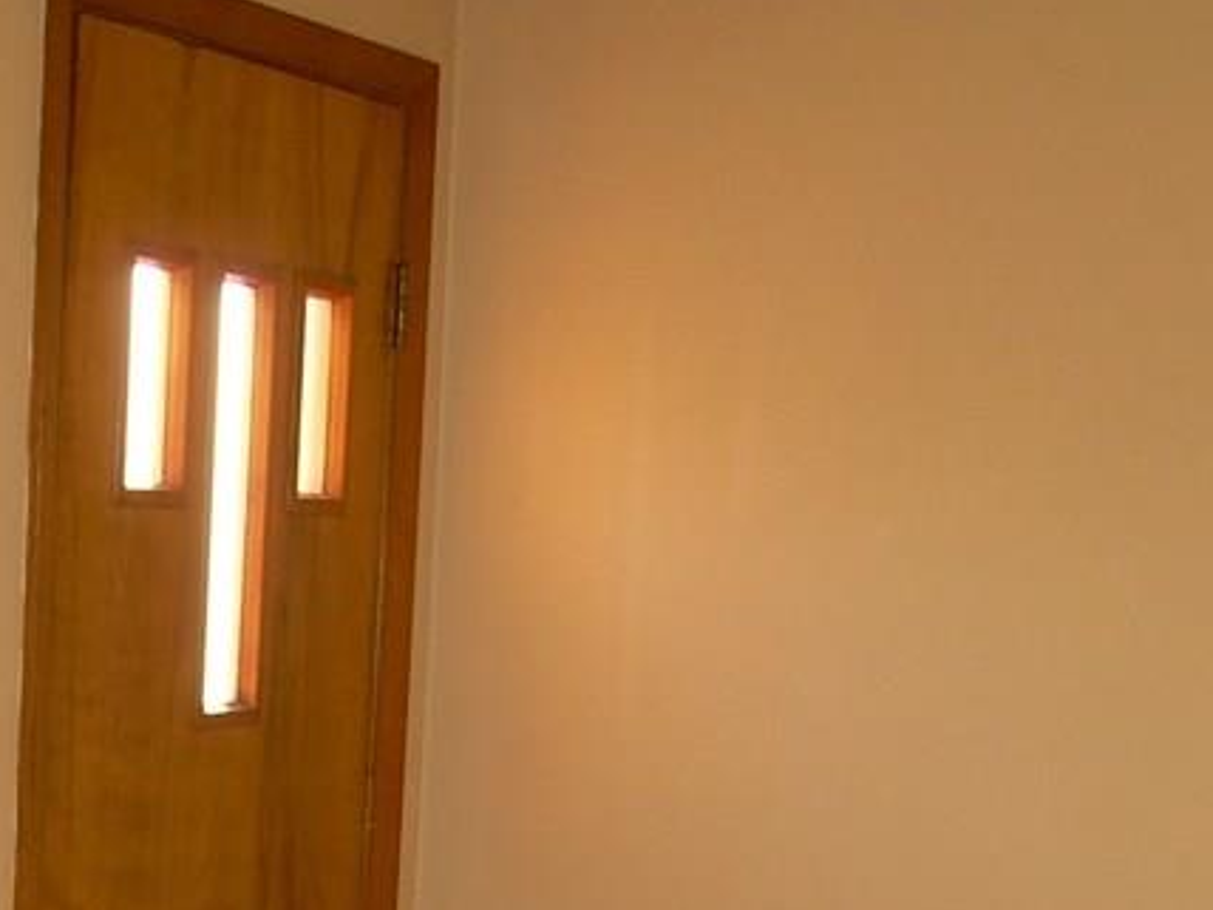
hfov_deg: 21.2
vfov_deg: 15.8
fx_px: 3189
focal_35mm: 91
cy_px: 989
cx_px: 218
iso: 50
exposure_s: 1/30
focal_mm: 6.3
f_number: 2.8
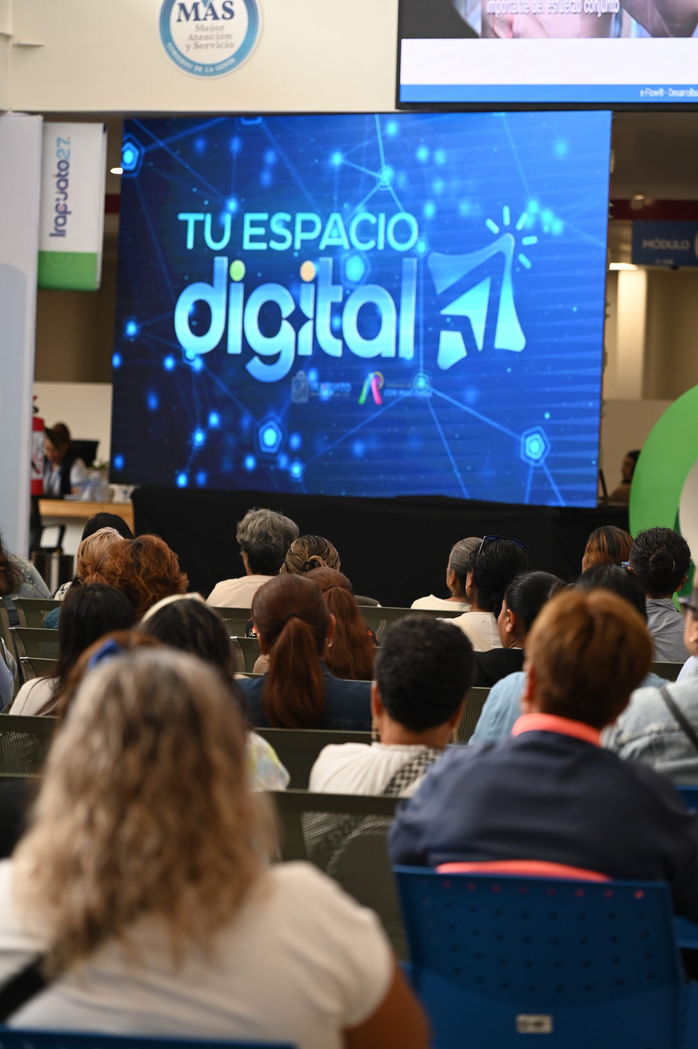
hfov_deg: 11.4
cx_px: 349
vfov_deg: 17.1
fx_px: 3495
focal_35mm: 120
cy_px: 524
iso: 800
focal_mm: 120
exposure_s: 1/200
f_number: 4
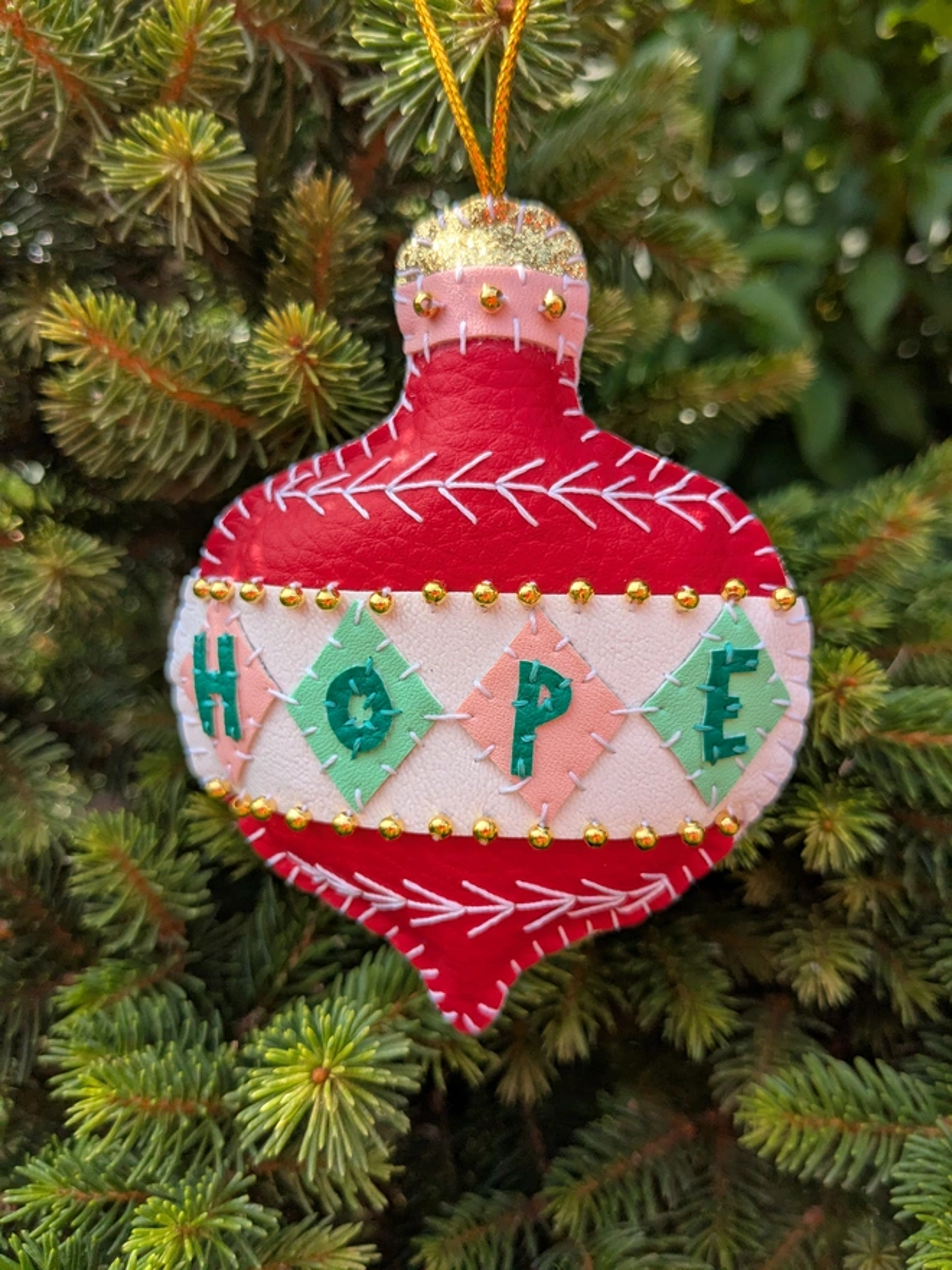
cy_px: 635
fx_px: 990
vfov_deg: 65.3
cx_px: 476
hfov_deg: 51.4
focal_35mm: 27
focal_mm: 4.38
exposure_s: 1/2128
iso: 64
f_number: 1.73
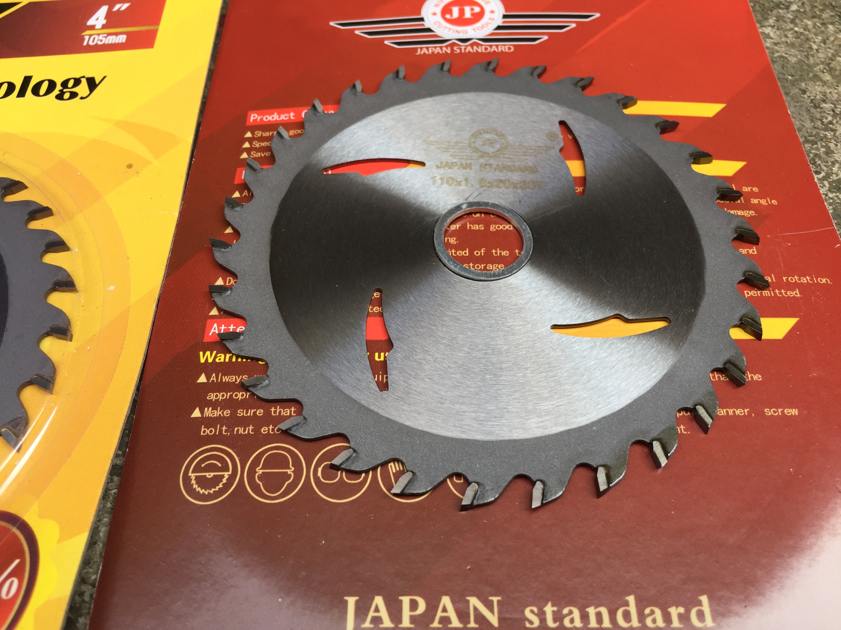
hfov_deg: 61.7
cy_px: 315
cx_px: 420
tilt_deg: -57.2
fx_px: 705
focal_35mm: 29
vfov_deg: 48.2
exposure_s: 1/110
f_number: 2.2
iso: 32
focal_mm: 4.15
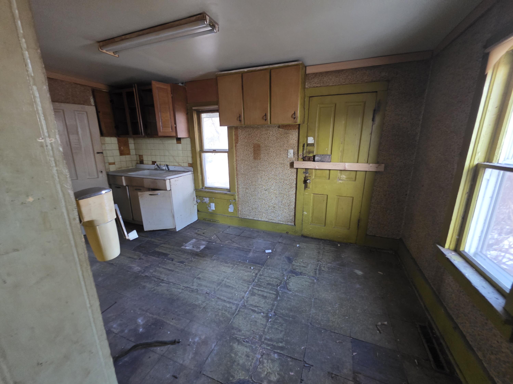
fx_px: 193
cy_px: 192
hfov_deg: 106.2
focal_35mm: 13
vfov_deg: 89.9
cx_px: 256
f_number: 1.9
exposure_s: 1/60
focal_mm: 2.2
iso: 640
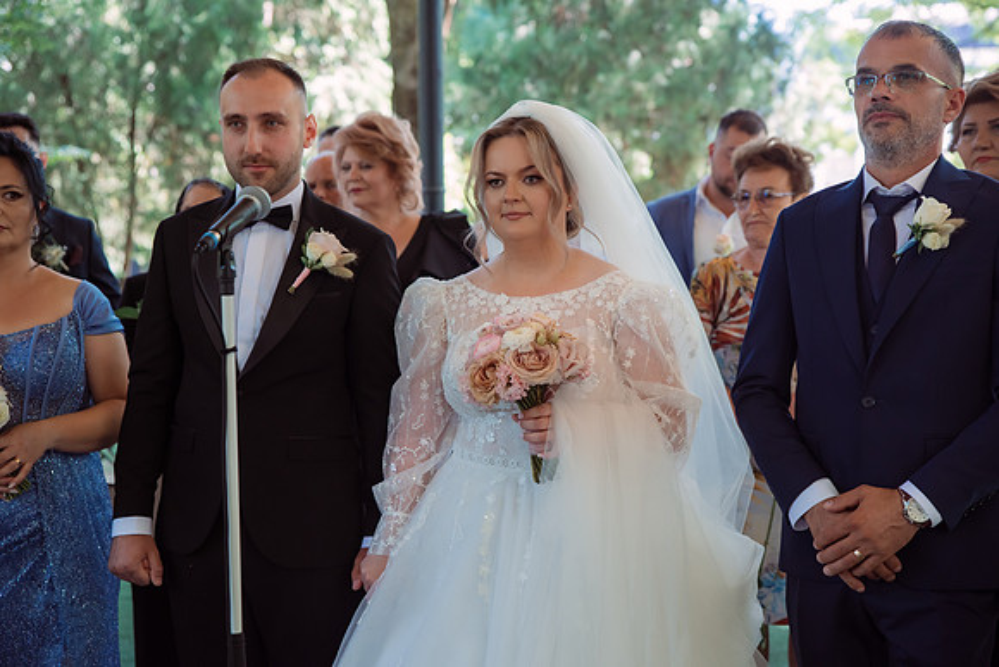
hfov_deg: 34.5
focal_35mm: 58
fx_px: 1610
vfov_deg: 23.4
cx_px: 500
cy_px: 334
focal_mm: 58
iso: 640
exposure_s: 1/200
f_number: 3.2
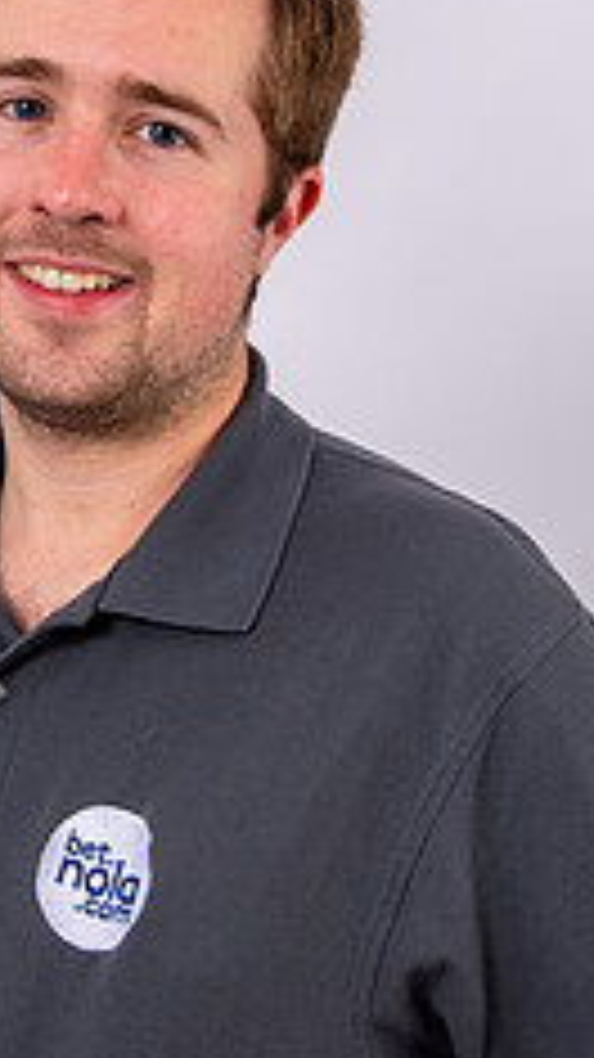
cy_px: 410
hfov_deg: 13.6
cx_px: 99
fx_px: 2467
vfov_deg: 24.1
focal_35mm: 88
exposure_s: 1/200
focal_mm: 34
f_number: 9
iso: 125
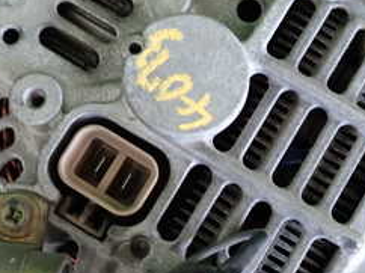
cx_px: 235
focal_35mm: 62
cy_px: 139
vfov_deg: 23.6
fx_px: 653
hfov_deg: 31.0
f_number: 2
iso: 200
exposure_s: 1/30
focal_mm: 4.5
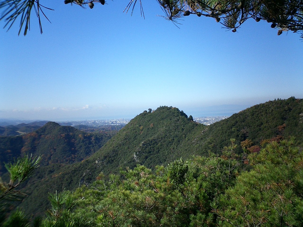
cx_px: 152
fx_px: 324
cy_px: 114
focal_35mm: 37
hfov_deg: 50.1
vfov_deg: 38.7
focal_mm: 5.6
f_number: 3.5
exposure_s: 1/1000
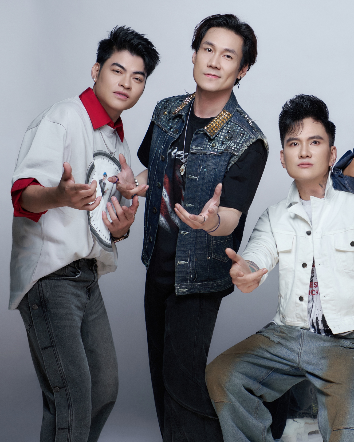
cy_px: 218
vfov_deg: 22.0
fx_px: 1139
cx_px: 306
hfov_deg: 17.4
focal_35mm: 87
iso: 250
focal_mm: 40.3
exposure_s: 1/160
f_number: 4
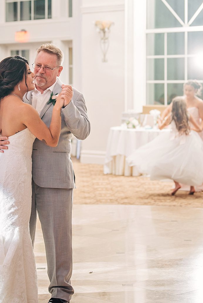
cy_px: 115
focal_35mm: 95
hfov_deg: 14.4
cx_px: 86
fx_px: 802
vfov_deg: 21.4
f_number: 2.8
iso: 500
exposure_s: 1/100
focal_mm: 70
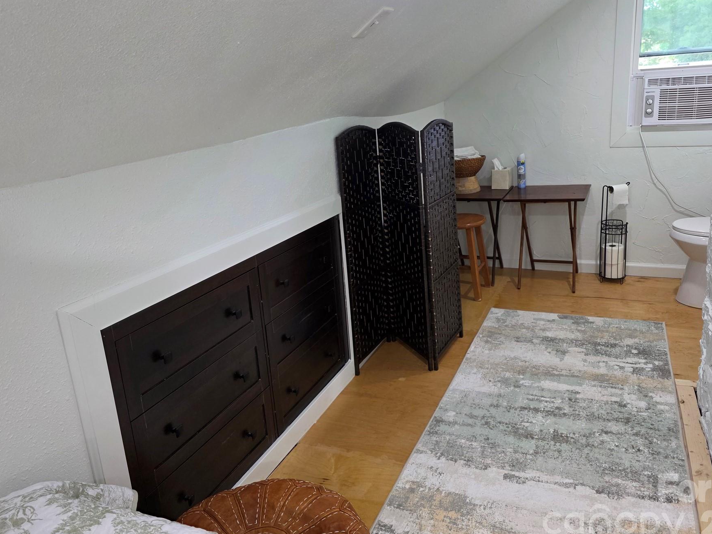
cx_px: 370
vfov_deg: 51.3
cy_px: 240
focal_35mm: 27
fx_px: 555
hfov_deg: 65.3
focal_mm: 6.3
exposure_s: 1/120
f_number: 1.7
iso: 320
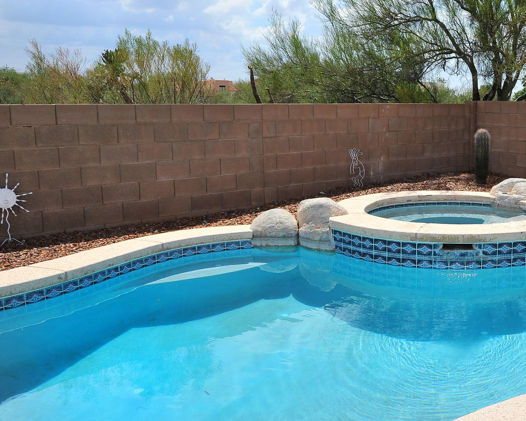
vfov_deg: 36.5
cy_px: 194
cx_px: 435
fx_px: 638
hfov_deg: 42.4
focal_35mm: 41
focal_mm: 26
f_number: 16
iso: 320
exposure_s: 1/320
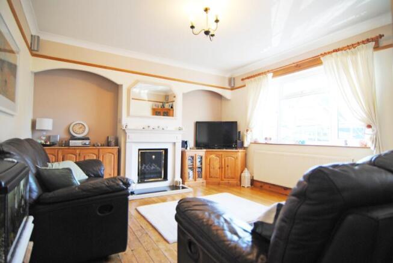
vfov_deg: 67.5
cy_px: 132
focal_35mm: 18
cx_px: 196
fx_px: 197
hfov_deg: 89.9
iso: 200
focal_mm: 12
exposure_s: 1/40
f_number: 4
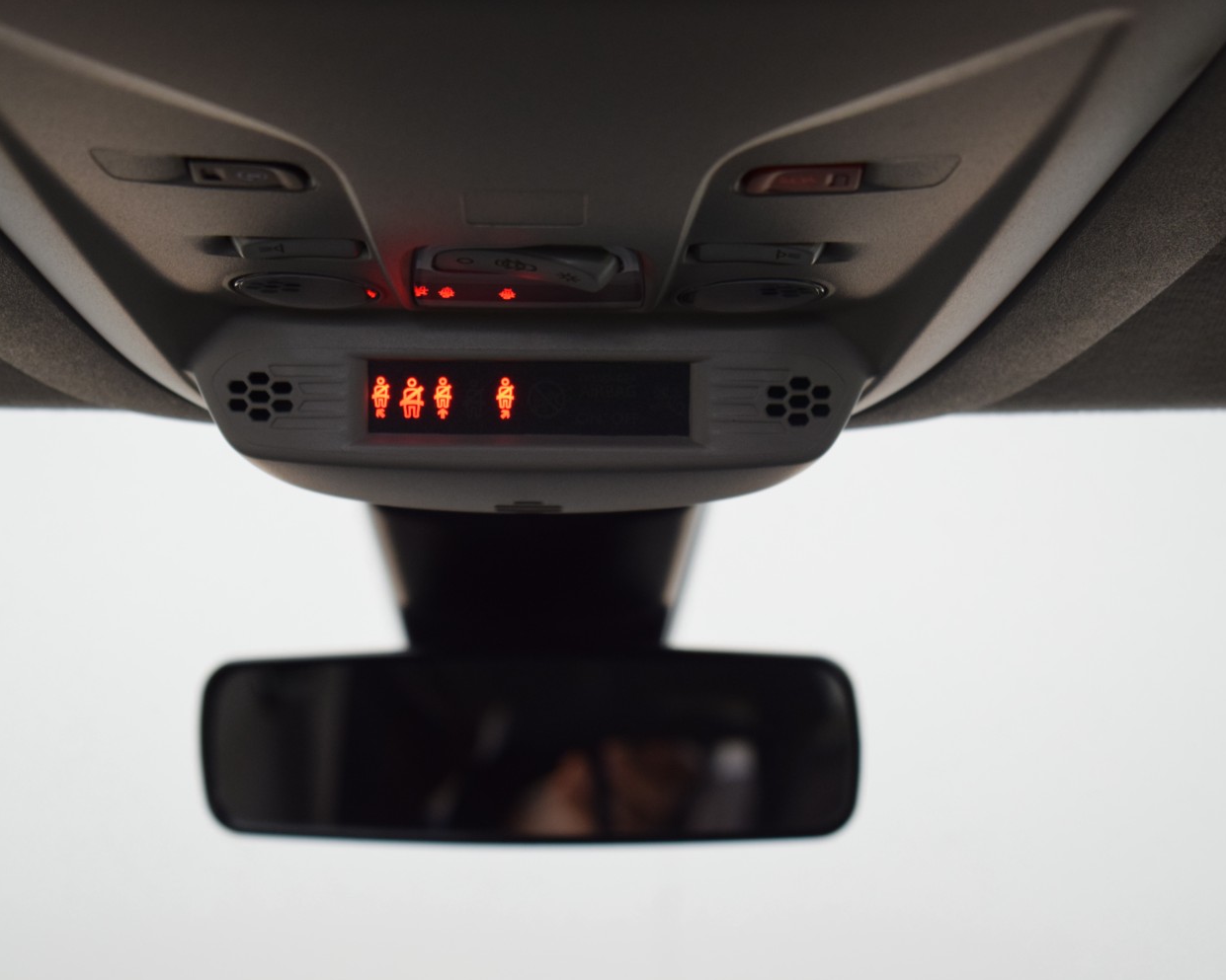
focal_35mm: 94
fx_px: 3395
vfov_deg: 16.4
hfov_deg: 20.5
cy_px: 491
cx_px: 518
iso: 800
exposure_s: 1/60
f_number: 5.6
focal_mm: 55
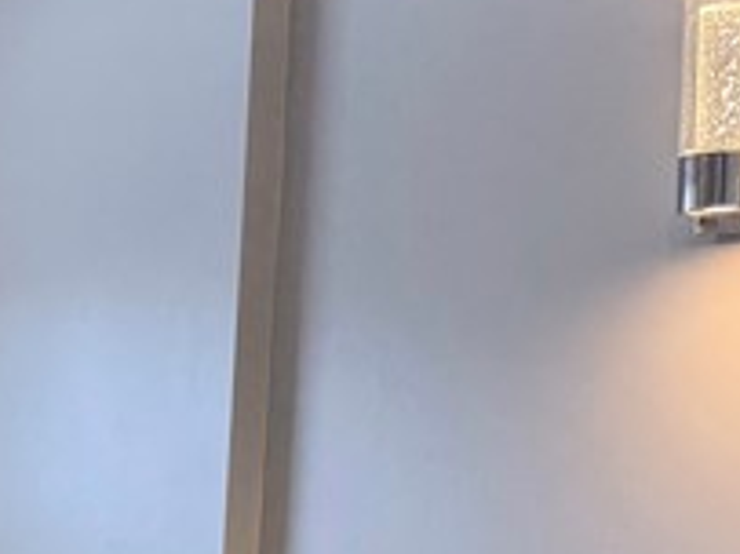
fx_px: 2585
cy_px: 1112
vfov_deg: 11.1
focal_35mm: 121
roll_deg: -1.2
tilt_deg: -11.2
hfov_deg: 15.8
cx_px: -77
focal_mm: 6.76
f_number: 1.78
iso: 125
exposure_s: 1/250
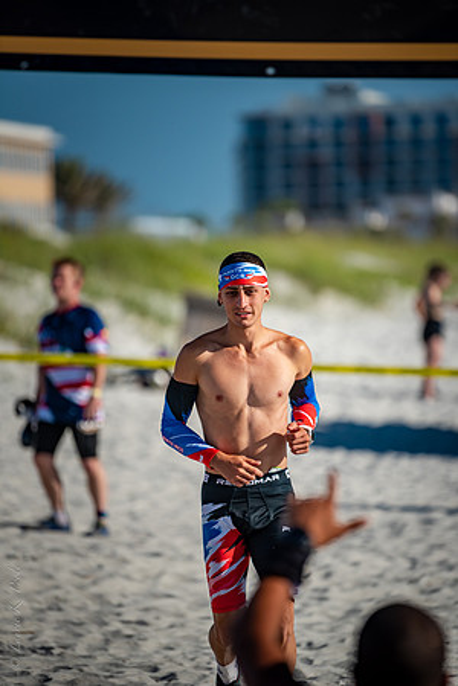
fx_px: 3816
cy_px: 343
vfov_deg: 10.3
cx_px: 229
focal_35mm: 200
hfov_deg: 6.9
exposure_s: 1/4000
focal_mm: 200
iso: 320
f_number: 2.8
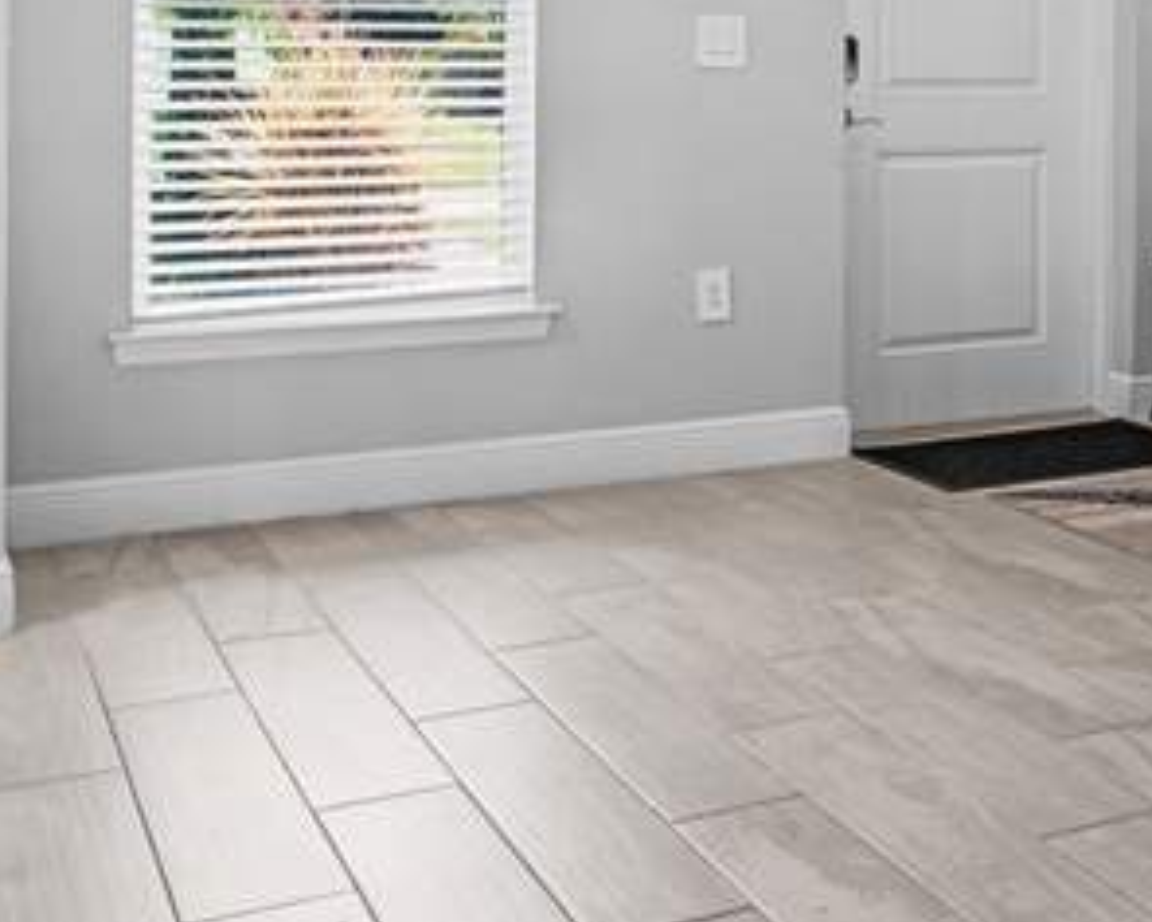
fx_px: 1909
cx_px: 1047
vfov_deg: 26.5
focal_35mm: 56
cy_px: 148
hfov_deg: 31.9
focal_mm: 22
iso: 320
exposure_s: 1/1.67
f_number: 10
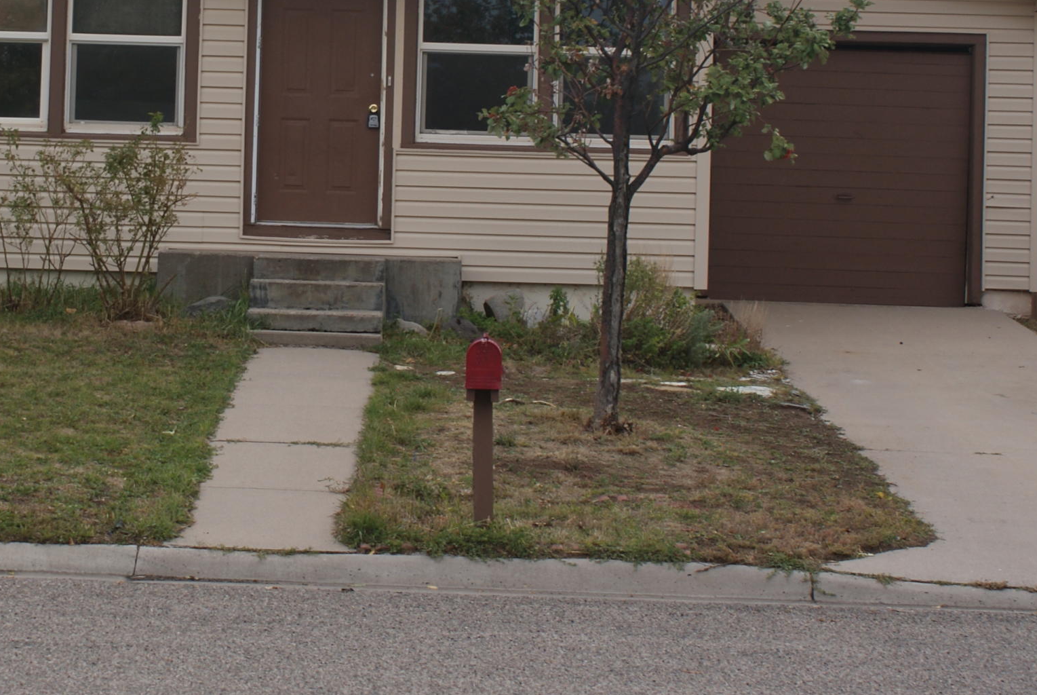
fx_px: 2970
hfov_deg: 19.7
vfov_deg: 13.2
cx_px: 261
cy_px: 75
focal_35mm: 103
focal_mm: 35
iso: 100
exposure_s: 1/125
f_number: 8
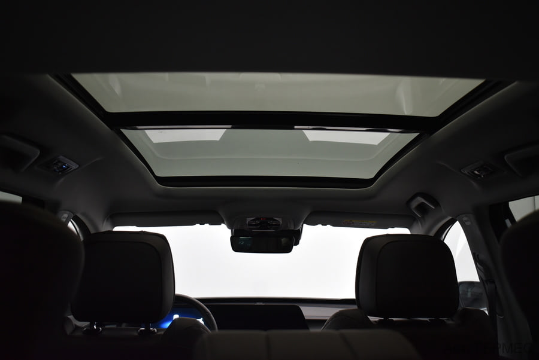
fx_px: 540
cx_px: 270
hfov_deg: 53.1
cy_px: 180
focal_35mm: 36
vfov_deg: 37.0
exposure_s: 1/50
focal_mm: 24
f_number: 4
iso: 800
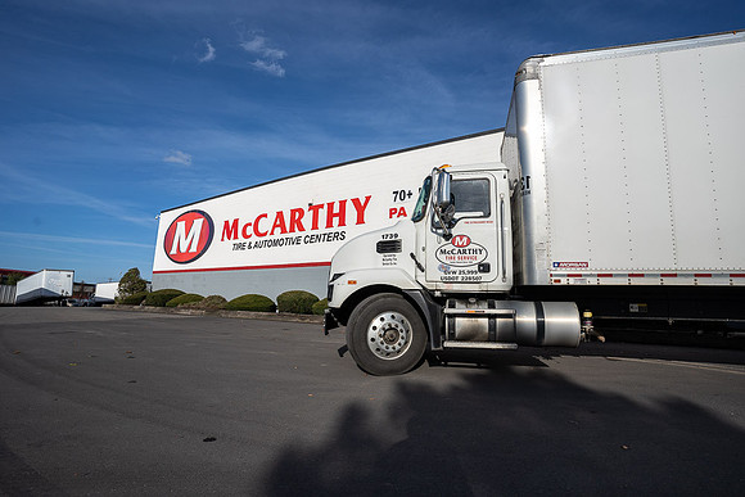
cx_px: 372
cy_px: 248
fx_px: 352
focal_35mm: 17
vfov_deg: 70.5
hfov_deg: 93.3
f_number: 7.1
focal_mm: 17
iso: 125
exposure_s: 1/1000
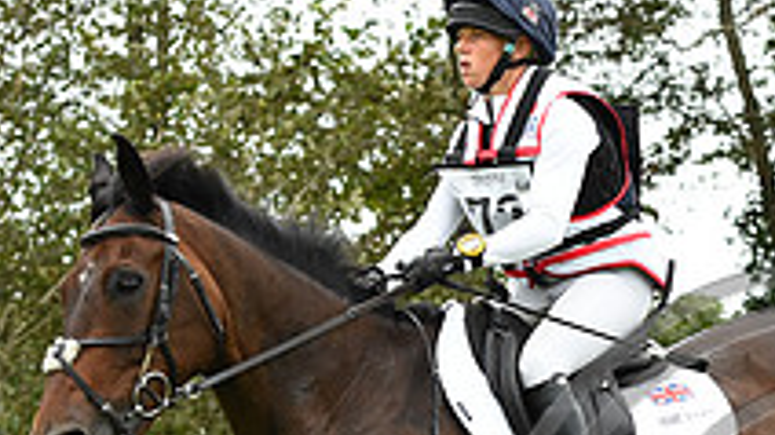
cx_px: 812
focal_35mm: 200
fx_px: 4108
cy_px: 583
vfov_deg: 6.0
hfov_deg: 10.7
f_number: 5
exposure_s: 1/1600
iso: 2500
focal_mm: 70
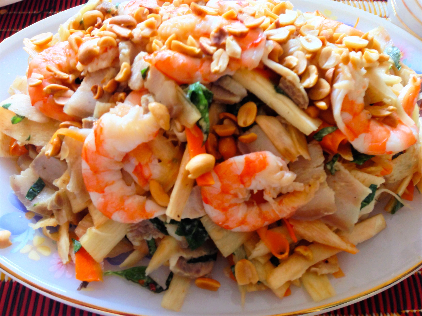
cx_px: 211
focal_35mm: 33
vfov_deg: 42.9
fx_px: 402
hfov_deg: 55.4
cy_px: 158
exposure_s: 1/20
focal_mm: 4.12
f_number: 2.4
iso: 80
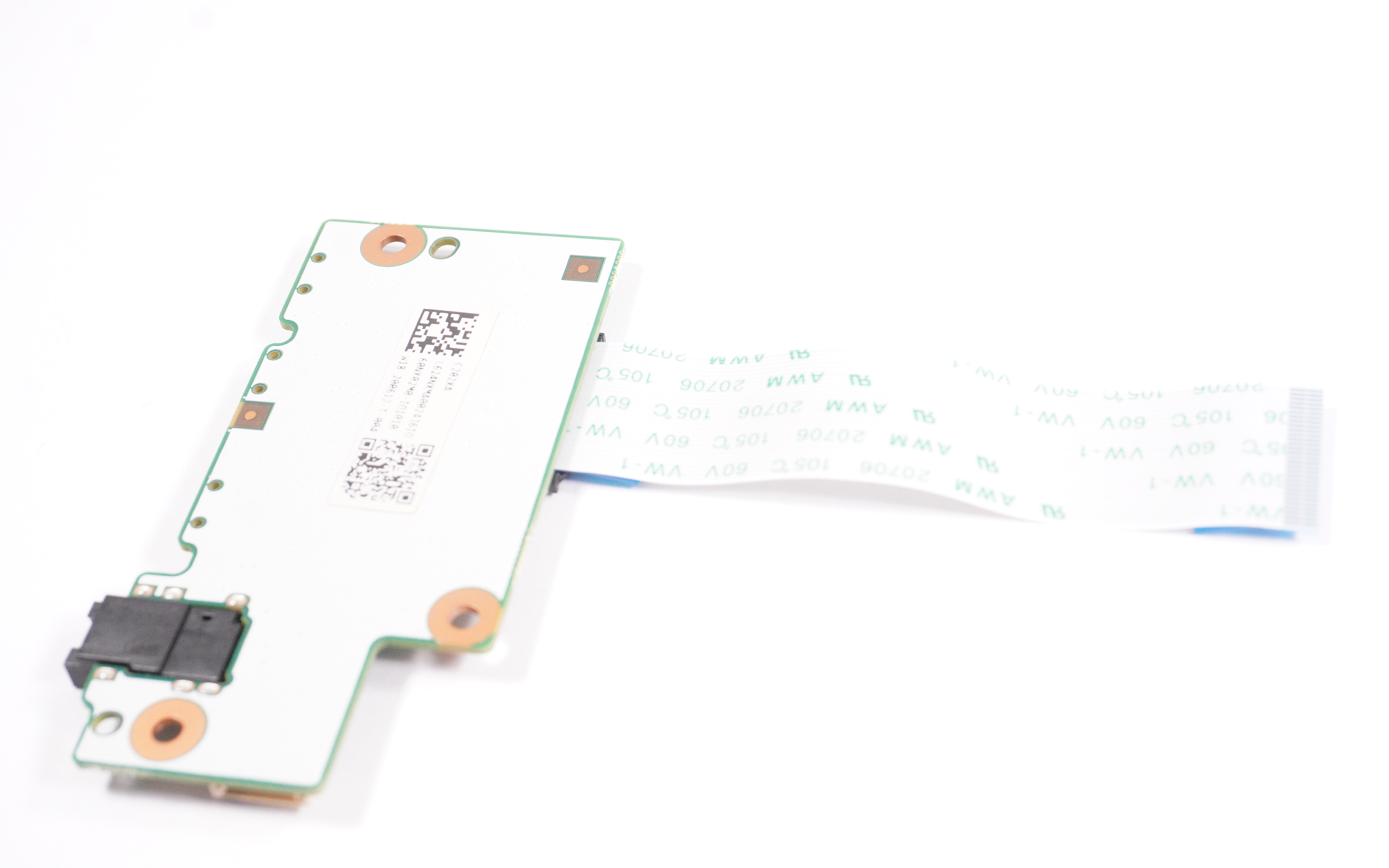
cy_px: 463
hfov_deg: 36.3
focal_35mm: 56
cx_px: 688
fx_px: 2120
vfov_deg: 23.1
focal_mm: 36
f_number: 9
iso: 2500
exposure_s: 1/250
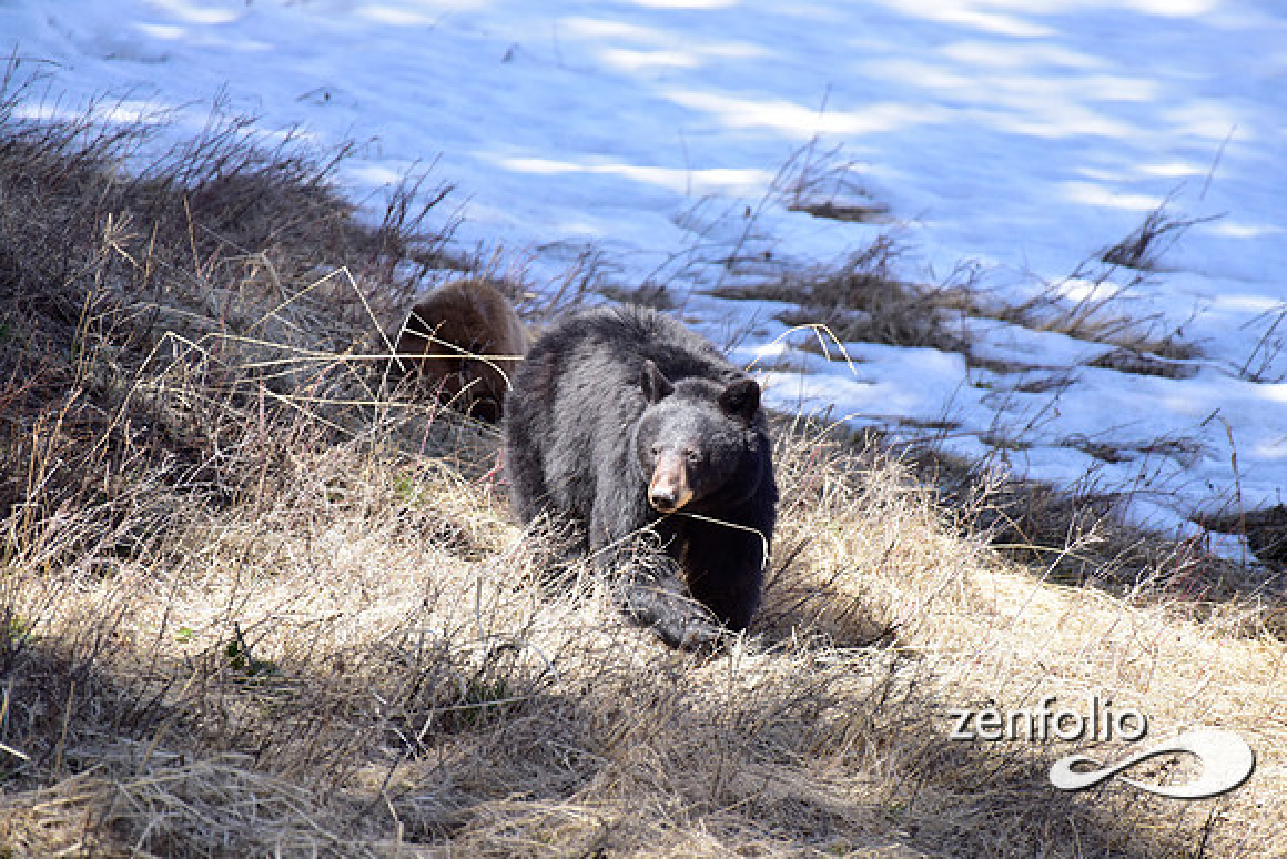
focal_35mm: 500
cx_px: 644
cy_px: 430
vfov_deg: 2.8
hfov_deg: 4.1
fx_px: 17878
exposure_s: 1/1000
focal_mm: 500
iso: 800
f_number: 5.6
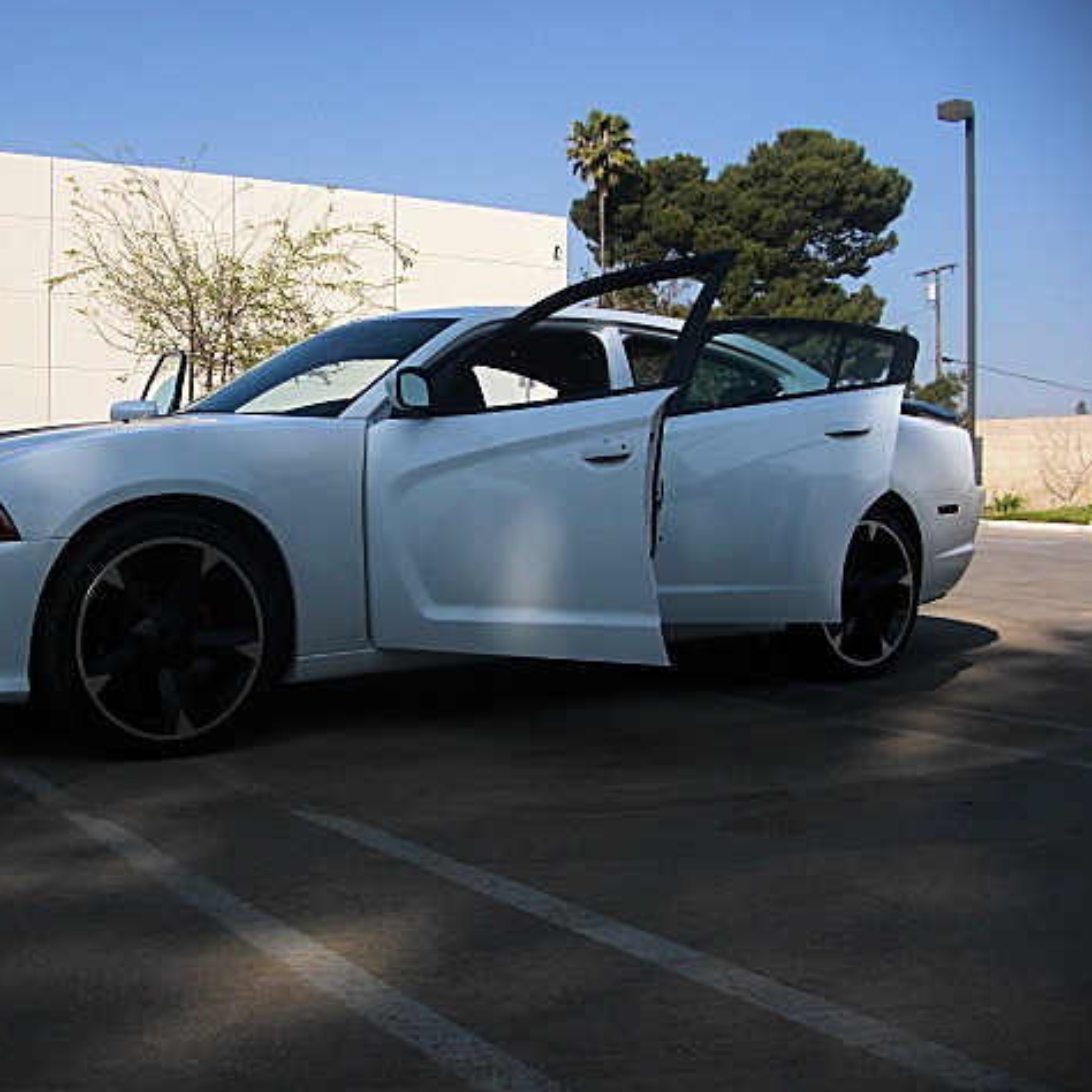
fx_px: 1535
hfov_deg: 38.8
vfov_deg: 39.2
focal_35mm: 43
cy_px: 544
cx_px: 382
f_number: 2.8
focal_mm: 6.3
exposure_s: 1/800
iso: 50
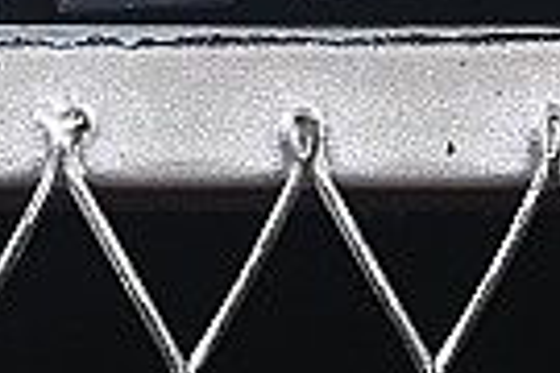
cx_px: -498
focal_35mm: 599
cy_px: -912
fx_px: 9317
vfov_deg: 2.3
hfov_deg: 3.4
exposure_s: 1/60
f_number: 6.3
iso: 160
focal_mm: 50
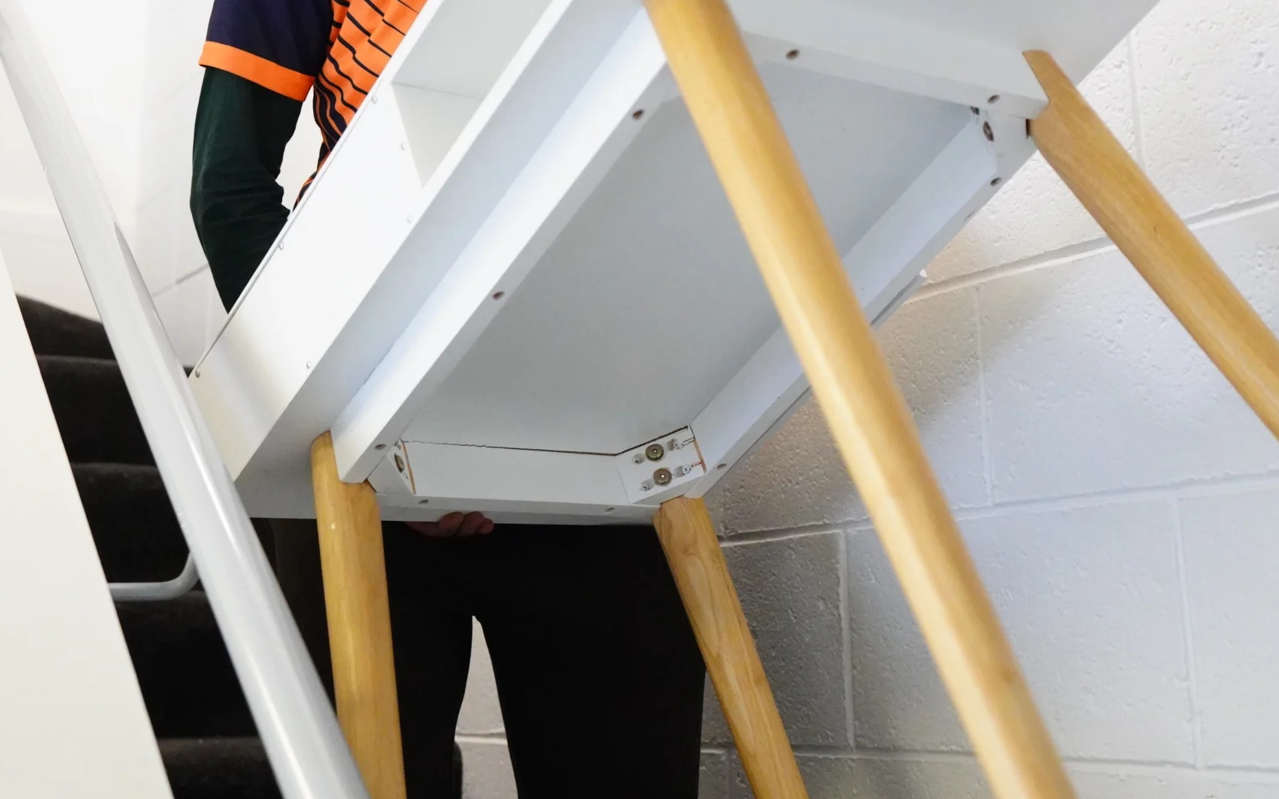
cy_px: 187
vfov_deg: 23.7
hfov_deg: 37.5
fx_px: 1882
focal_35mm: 54
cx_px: 638
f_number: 3.5
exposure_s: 1/200
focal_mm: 35
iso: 12800
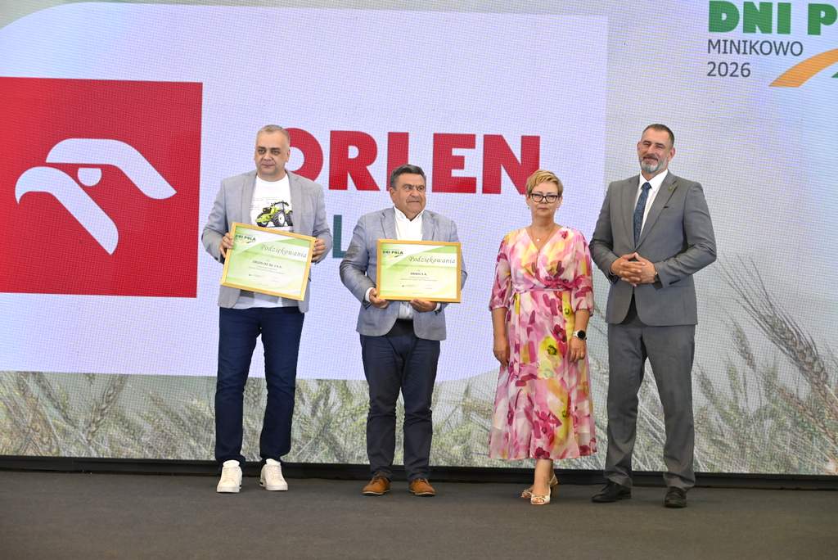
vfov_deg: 19.2
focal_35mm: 71
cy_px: 280
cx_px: 419
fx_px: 1654
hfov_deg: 28.4
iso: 720
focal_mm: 71
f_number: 6
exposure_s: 1/80
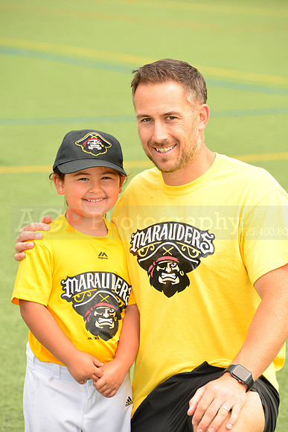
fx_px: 2039
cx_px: 144
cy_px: 216
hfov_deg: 8.1
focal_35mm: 170
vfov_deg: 12.1
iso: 200
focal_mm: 170
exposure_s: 1/250
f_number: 8
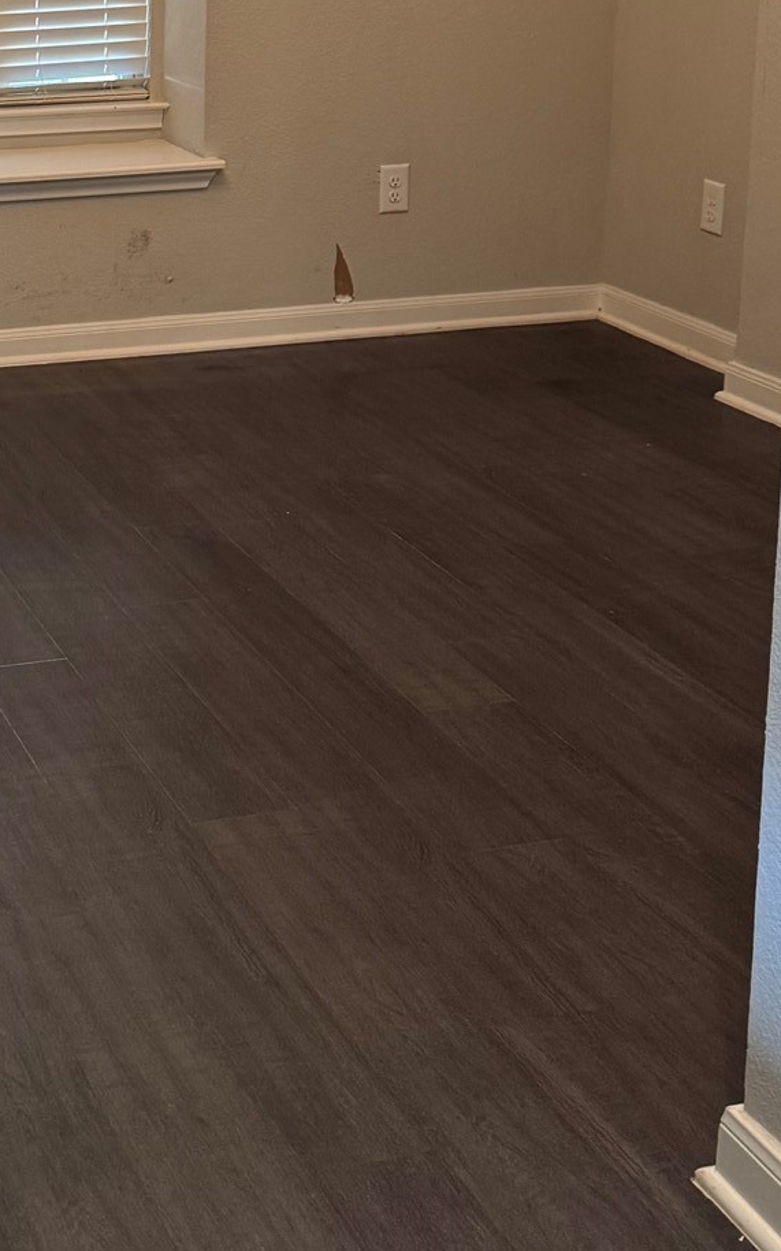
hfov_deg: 21.7
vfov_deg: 34.3
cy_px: 201
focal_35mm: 57
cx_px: -42
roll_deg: +0.9
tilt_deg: -10.9
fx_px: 1942
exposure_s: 1/60
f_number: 1.78
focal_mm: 6.76
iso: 250
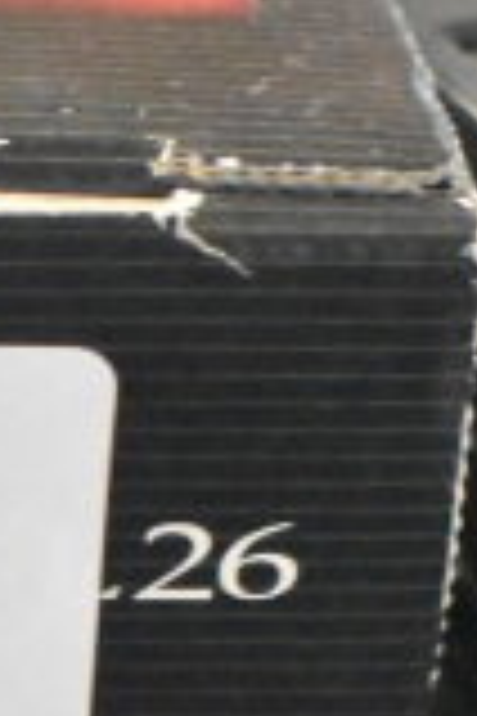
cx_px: -490
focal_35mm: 311
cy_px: 831
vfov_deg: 6.6
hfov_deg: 4.4
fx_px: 6181
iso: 11400
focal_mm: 36
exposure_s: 1/60
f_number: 4.8
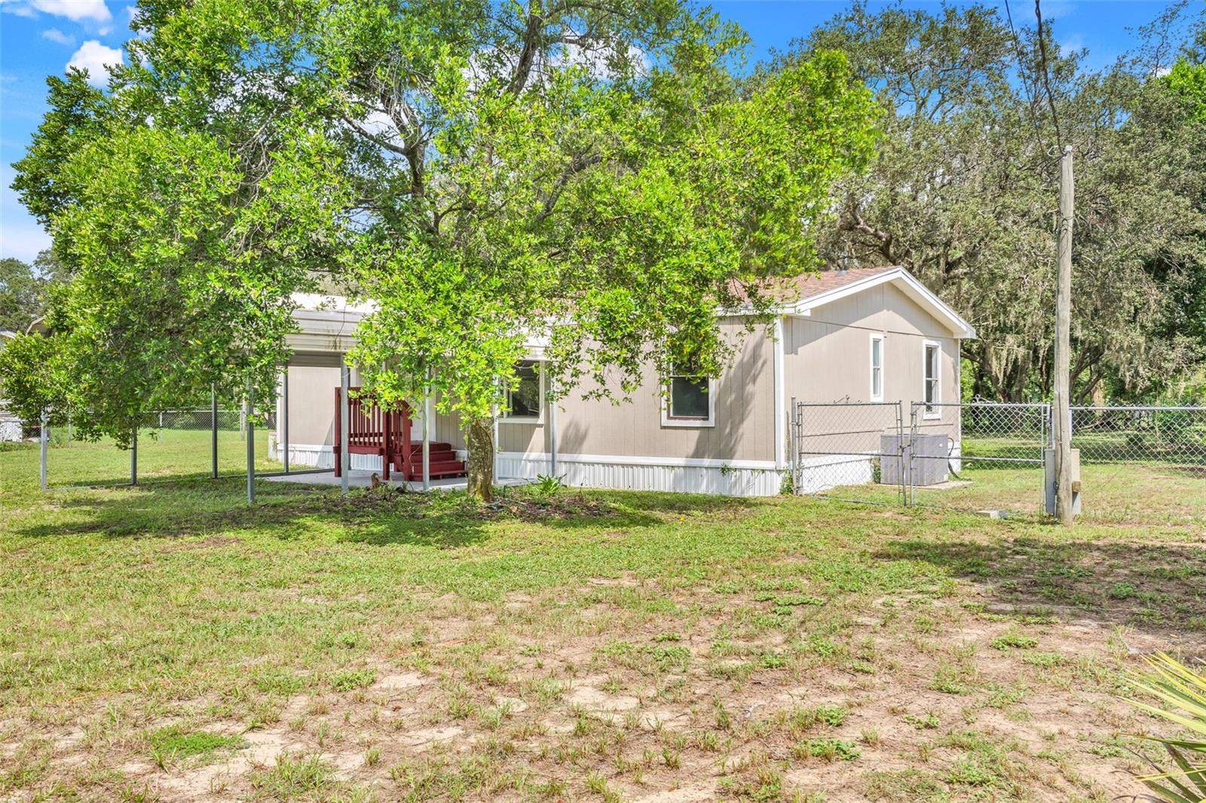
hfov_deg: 61.9
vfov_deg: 43.6
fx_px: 1005
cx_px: 603
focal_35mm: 30
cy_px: 402
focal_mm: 20
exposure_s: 1/80
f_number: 9
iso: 100
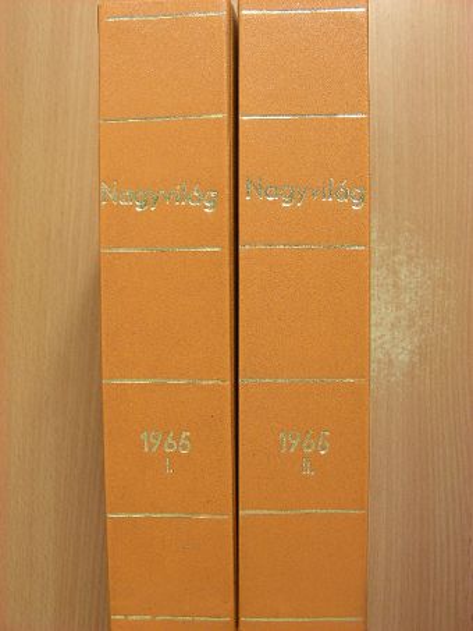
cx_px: 236
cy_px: 316
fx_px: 801
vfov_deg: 42.9
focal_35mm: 44
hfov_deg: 32.9
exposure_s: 1/30
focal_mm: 7.4
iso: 97
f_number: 3.5
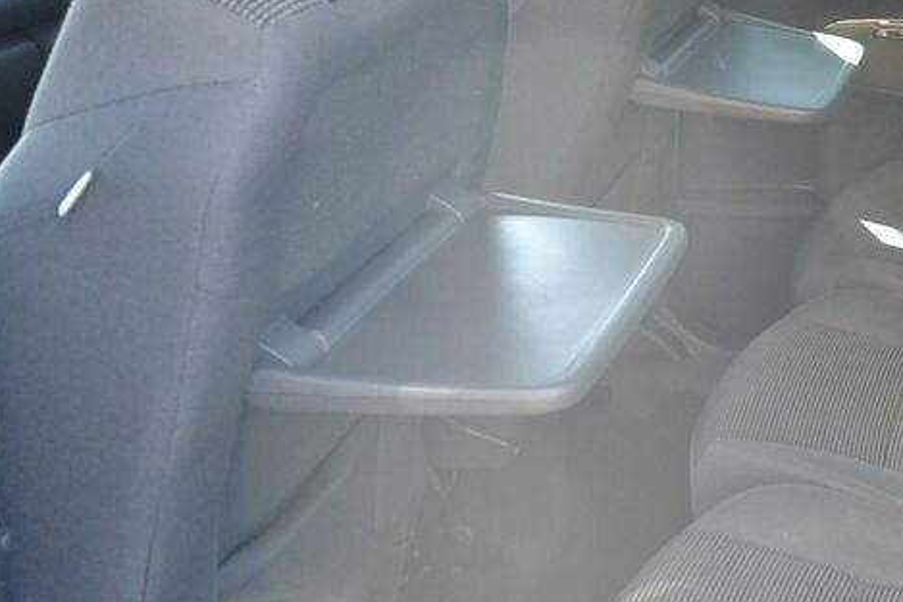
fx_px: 1480
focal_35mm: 59
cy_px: 436
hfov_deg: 31.6
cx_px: 886
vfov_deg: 22.8
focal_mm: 10
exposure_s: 1/100
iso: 400
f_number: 3.5
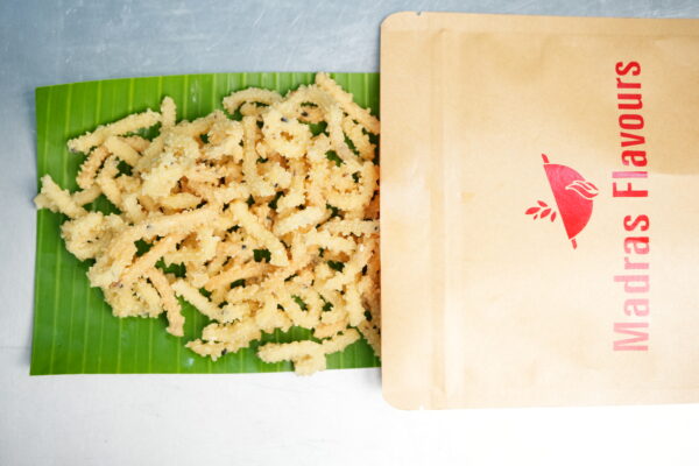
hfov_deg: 22.6
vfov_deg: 15.2
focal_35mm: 90
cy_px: 233
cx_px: 350
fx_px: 1747
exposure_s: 1/250
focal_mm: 90
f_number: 3.5
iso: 1250
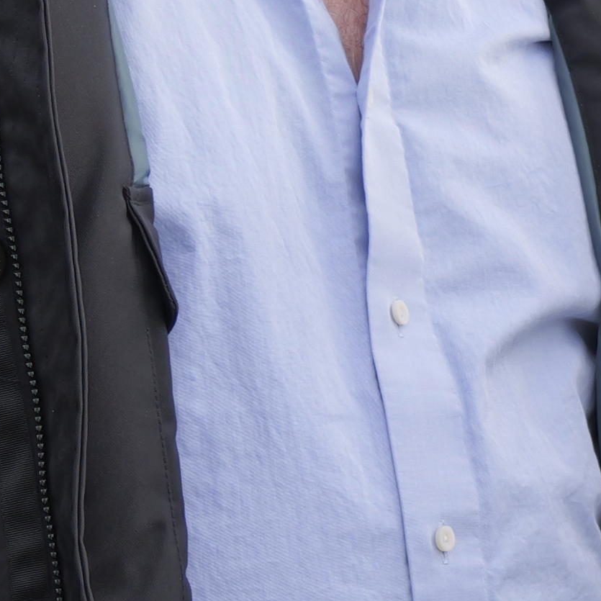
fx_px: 4989
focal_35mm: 254
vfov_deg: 6.9
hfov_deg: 6.8
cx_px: 971
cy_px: 221
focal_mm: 24
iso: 100
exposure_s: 1/250
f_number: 4.5
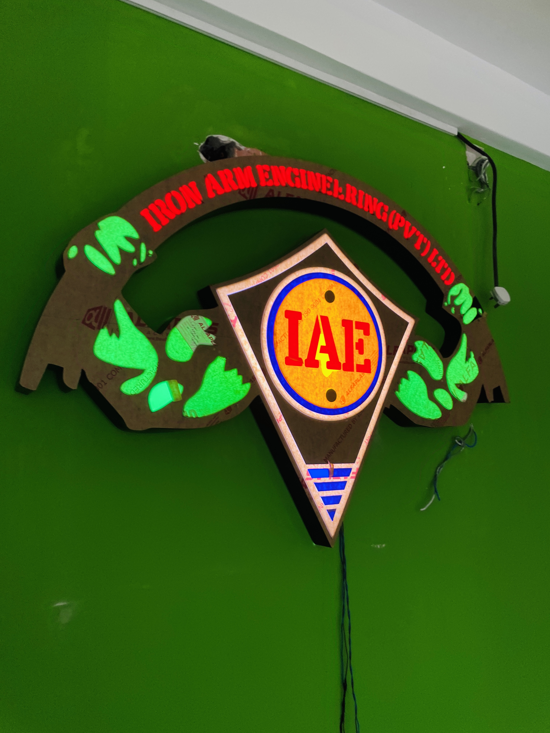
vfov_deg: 67.3
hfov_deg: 53.1
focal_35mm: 26
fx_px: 551
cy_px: 366
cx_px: 275
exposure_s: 1/121
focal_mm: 4.2
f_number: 1.6
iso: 64
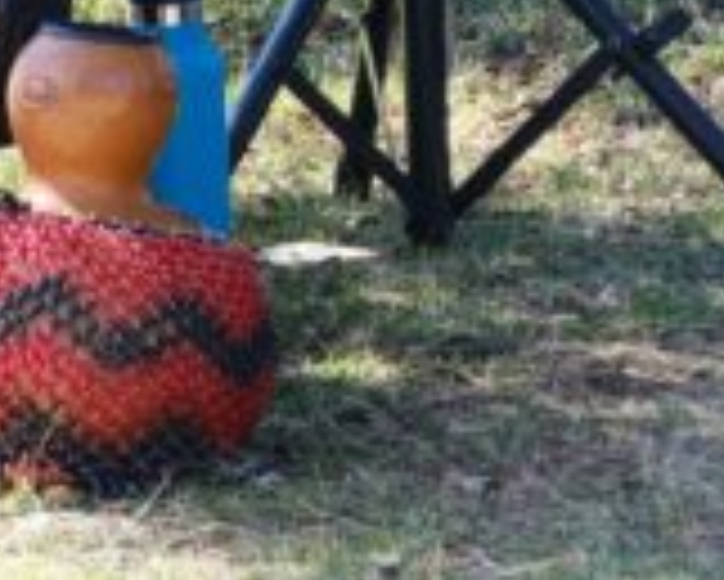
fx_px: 13400
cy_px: -951
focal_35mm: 625
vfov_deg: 2.5
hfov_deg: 3.1
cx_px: 1497
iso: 320
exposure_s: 1/210
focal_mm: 70.2
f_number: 5.3
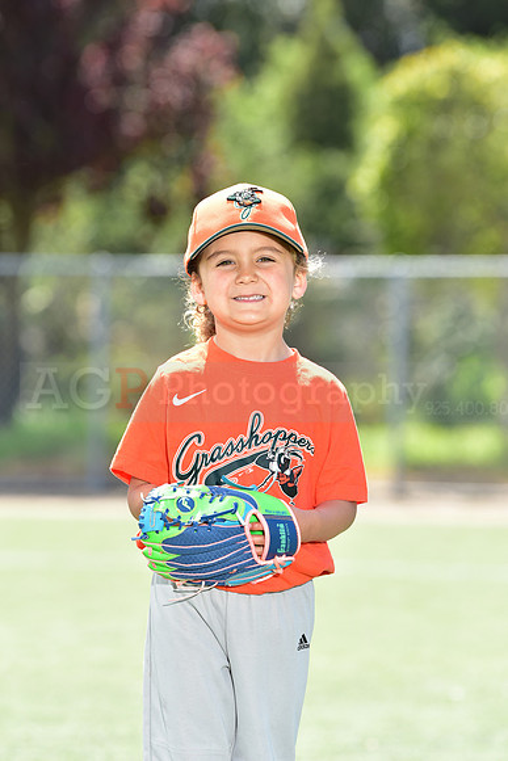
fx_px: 4230
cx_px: 254
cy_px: 380
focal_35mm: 200
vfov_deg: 10.3
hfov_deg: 6.9
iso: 100
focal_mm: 200
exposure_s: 1/200
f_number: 5
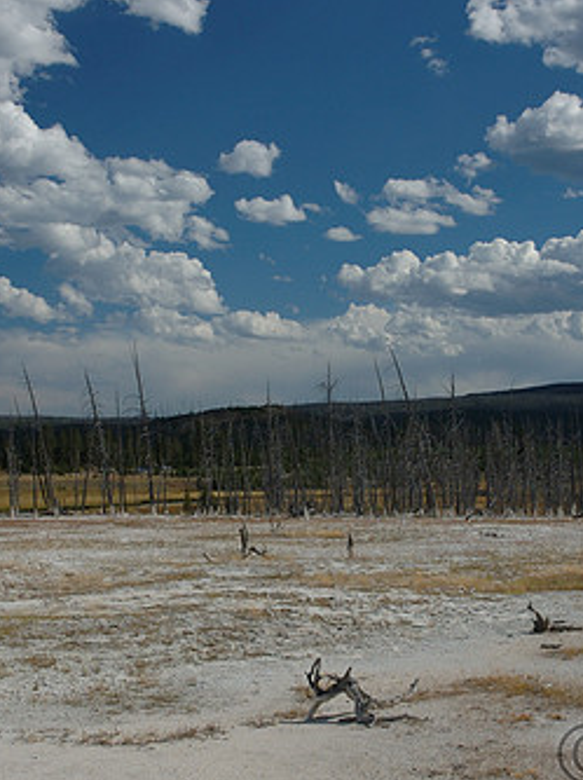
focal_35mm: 63
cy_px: 431
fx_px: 1414
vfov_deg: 30.8
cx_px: 314
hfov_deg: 23.3
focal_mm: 25
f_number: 9
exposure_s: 1/320
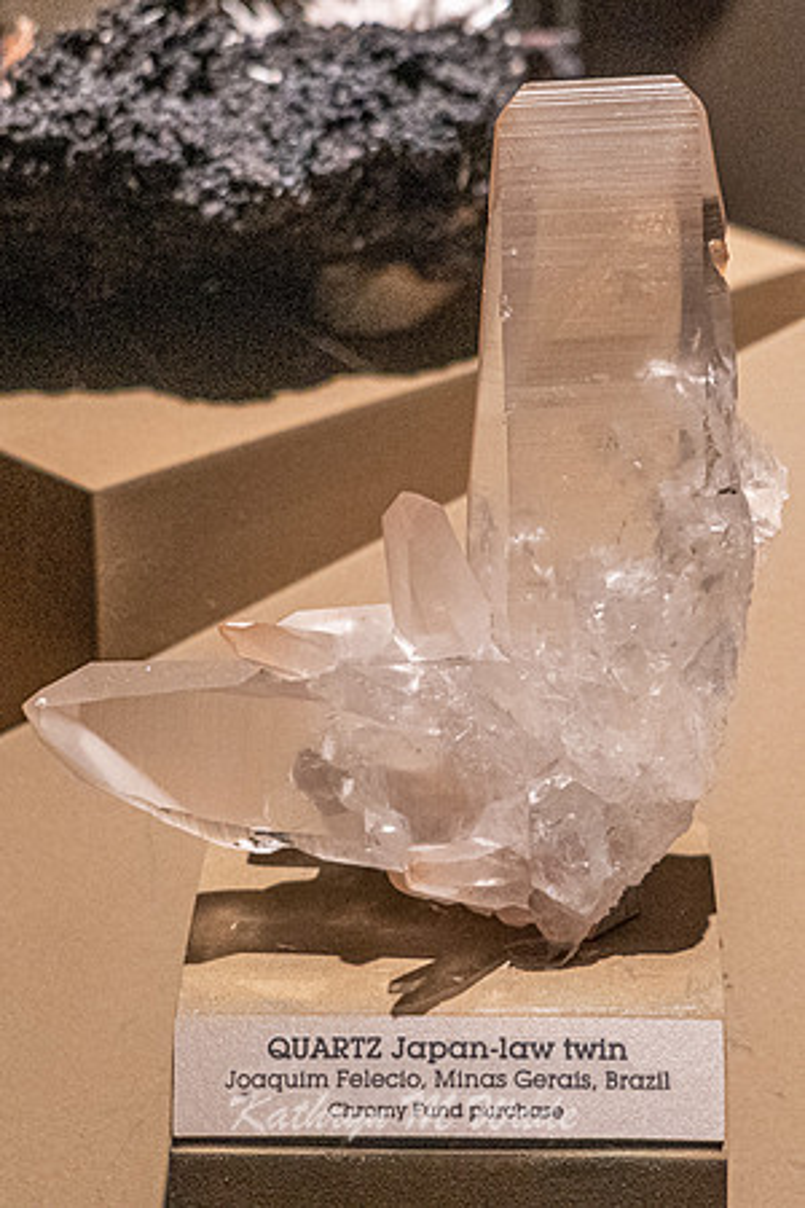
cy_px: 538
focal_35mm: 110
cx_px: 461
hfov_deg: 12.5
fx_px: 3686
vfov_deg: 18.6
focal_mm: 65
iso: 5000
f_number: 5
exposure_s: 1/100
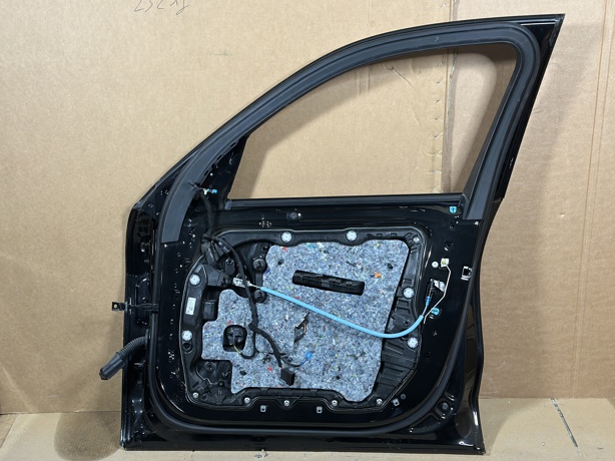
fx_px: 888
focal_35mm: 50
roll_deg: +0.3
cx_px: 320
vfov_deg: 29.1
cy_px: 234
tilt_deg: -19.9
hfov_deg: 38.2
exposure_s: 1/50
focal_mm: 6.86
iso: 250
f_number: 1.78
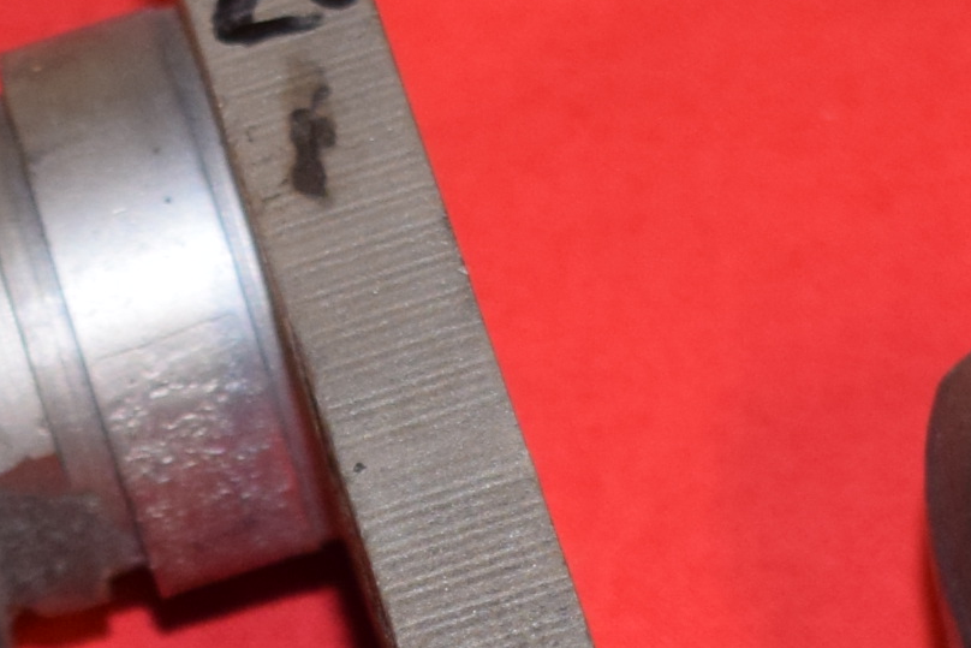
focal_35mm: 267
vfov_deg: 5.1
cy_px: 1131
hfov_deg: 7.7
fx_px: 7202
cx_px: 528
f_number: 5
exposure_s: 1/60
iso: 640
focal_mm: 32
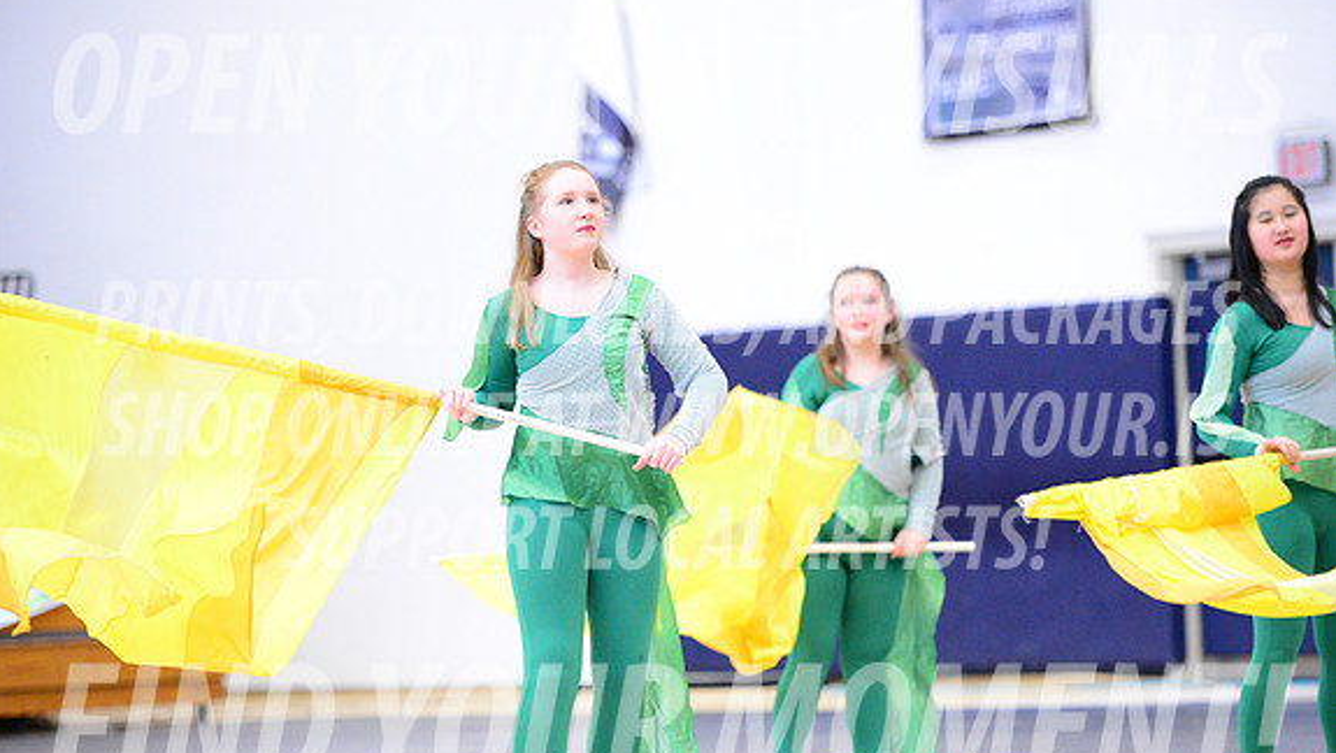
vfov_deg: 7.9
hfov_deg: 14.0
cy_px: 416
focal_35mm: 153
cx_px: 667
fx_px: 5422
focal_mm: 145
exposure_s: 1/320
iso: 8000
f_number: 2.8
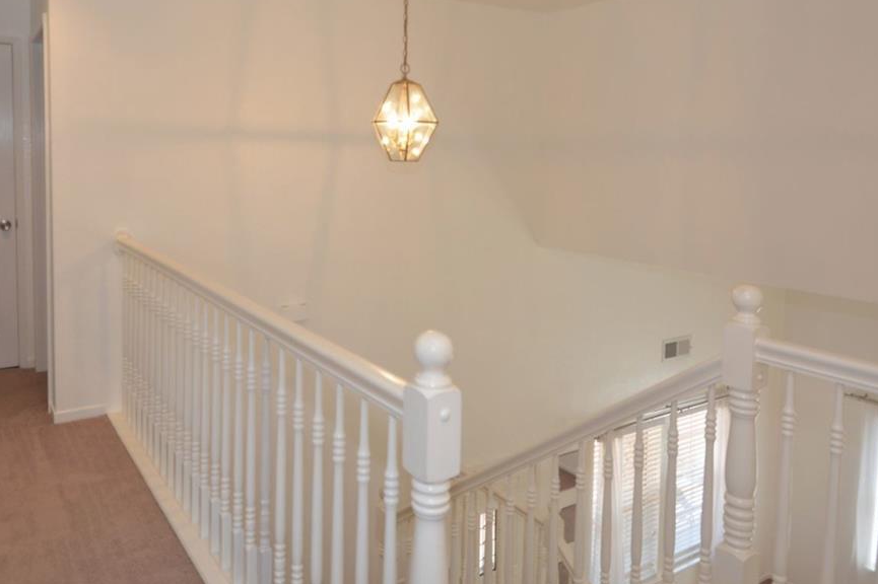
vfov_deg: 48.5
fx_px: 634
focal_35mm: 26
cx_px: 336
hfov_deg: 68.5
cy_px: 186
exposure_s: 1/60
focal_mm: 10
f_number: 4
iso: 360
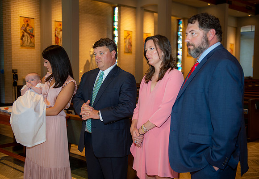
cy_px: 90
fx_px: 337
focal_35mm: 46
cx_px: 130
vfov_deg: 29.6
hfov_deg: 42.0
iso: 1000
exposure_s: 1/100
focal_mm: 44
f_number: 2.8
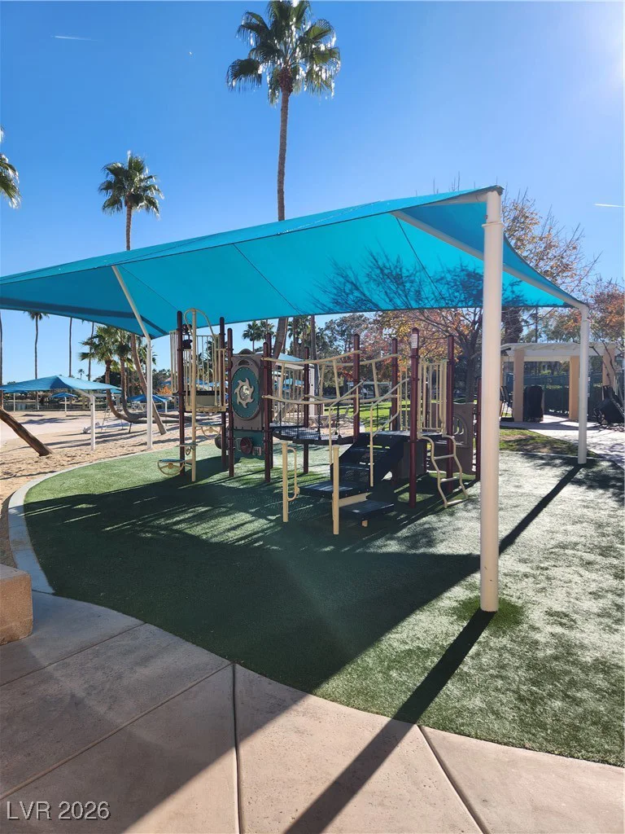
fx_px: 554
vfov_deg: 73.9
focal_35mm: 23
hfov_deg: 58.9
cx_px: 312
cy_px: 417
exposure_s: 1/1336
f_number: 1.8
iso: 20
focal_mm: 5.4
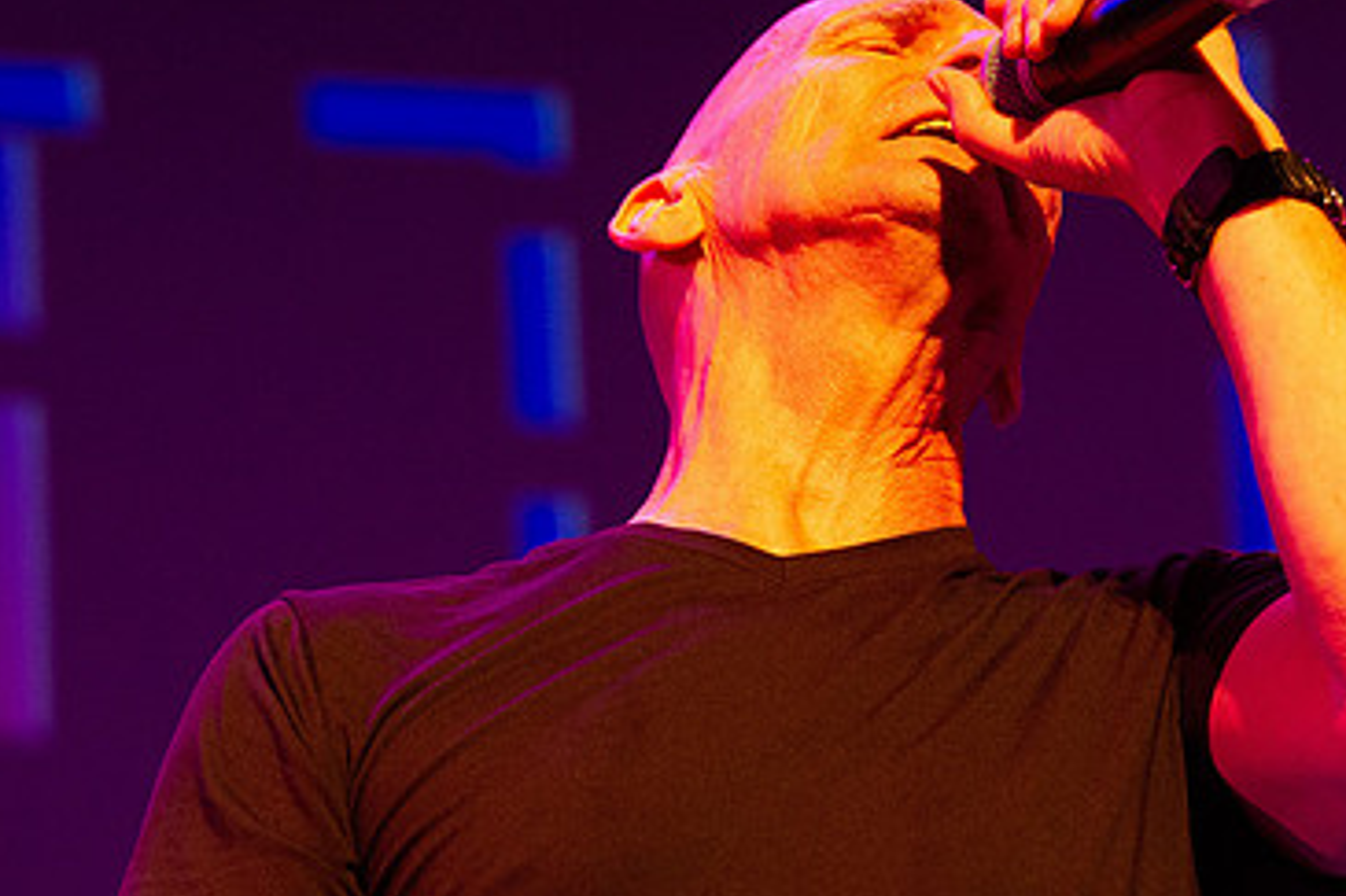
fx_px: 11884
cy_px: 280
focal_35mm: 318
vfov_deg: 4.3
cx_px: 797
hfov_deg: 6.5
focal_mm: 200
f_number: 7.1
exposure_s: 1/200
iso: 8000
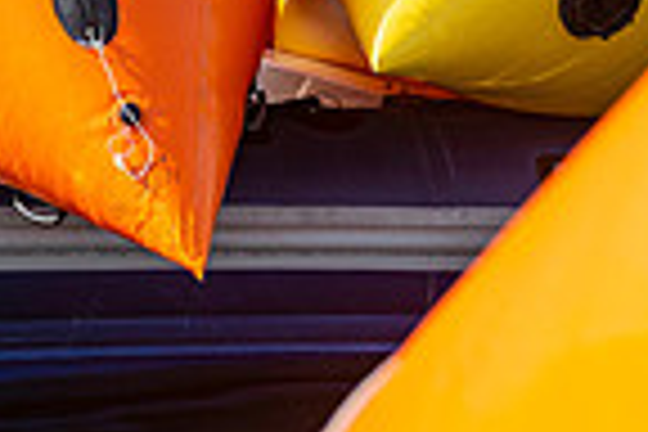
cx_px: 40
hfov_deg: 8.2
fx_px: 4482
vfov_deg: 5.4
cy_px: -349
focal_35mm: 249
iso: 320
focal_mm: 62
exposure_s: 1/1600
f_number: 5
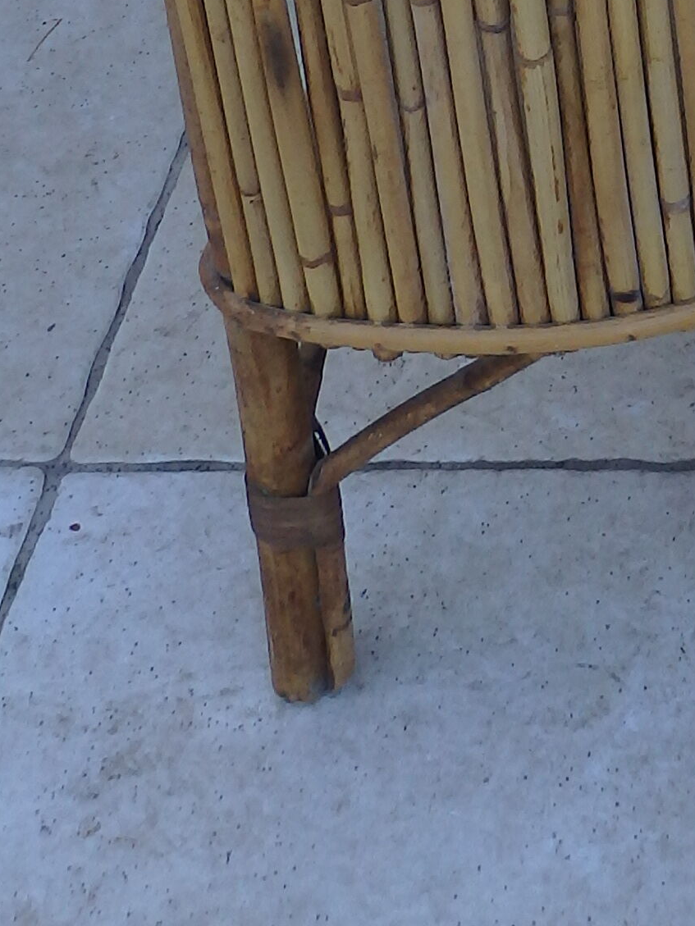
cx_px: 798
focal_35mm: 102
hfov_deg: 14.1
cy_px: -563
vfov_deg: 17.0
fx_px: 2730
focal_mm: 4.5
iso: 125
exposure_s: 1/200
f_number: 3
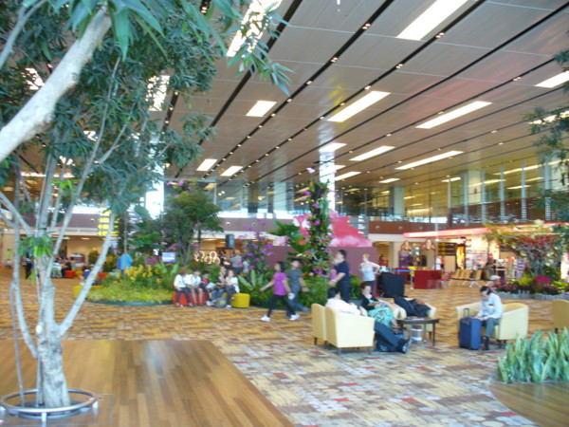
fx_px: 608
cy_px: 214
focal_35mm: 37
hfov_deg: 50.1
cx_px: 284
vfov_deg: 38.7
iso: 200
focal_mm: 6.1
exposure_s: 1/30
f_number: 2.8
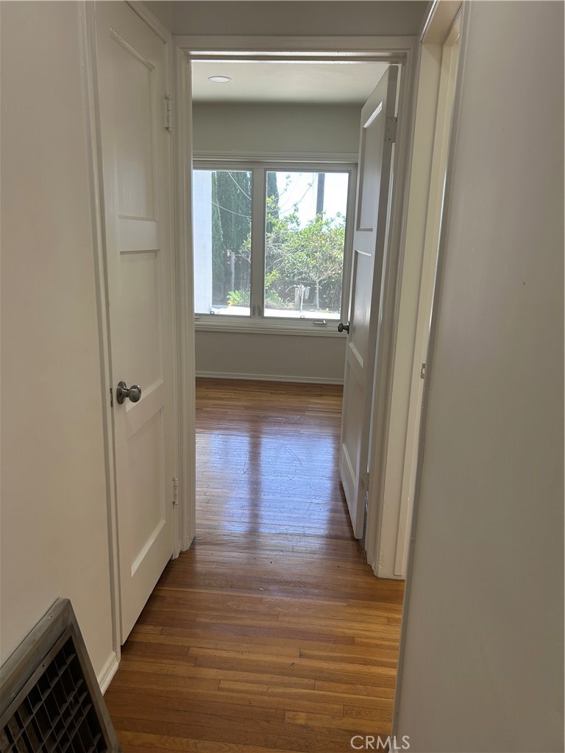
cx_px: 282
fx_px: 566
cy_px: 376
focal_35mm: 26
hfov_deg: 53.1
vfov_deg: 67.3
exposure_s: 1/166
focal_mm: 5.7
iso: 50
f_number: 1.5
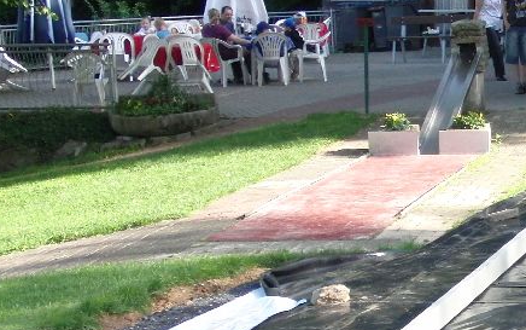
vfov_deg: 12.2
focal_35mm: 107
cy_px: 191
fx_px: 1535
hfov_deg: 18.7
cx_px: 567
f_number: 3.7
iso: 100
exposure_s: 1/160
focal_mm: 7.54
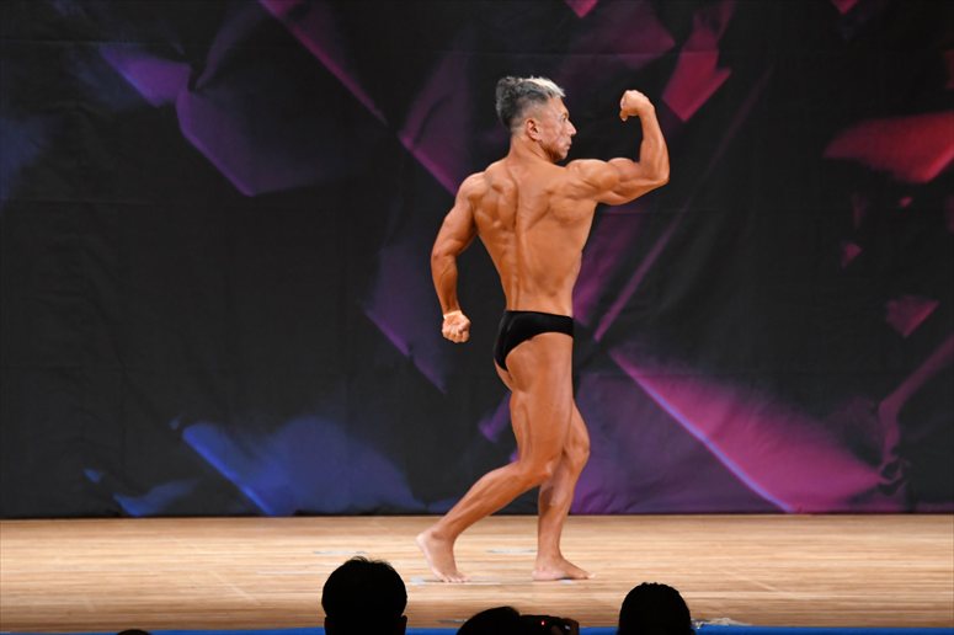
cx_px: 477
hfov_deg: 7.6
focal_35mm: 270
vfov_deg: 5.1
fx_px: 7152
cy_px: 318
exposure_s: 1/400
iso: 3200
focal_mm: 180
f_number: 5.6
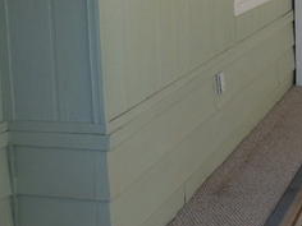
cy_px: 7
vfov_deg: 16.8
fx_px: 750
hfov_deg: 22.3
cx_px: 261
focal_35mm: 86
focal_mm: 5.2
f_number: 3.3
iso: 125
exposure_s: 1/40
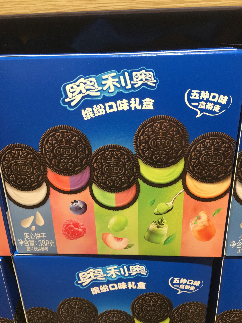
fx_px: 270
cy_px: 162
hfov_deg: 48.2
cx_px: 121
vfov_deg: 61.7
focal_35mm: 29
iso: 32
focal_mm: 4.15
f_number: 2.2
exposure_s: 1/33
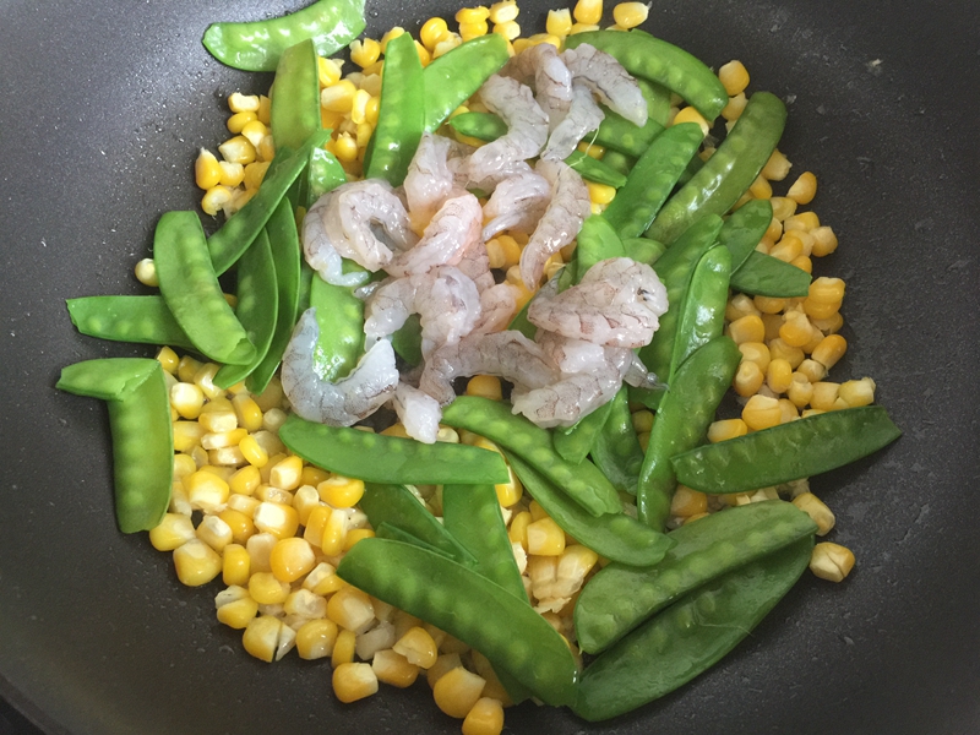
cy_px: 368
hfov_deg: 61.7
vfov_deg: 48.2
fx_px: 821
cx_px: 490
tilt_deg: -59.7
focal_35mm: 29
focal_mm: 4.15
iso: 100
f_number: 2.2
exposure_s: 1/17
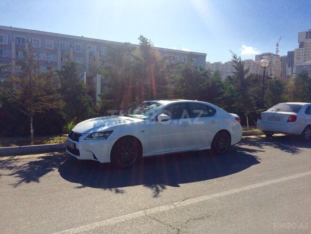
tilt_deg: -2.7
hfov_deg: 61.7
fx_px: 261
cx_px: 156
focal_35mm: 29
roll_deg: -1.3
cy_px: 117
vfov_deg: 48.2
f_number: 2.2
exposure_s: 1/4566
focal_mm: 4.15
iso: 32
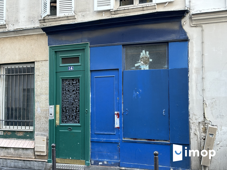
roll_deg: -0.1
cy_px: 85
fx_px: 341
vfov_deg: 28.0
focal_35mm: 52
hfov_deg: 36.8
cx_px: 114
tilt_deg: +4.3
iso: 64
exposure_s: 1/50
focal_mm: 5.96
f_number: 1.6
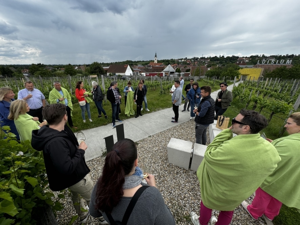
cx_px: 150
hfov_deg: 102.1
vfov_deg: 85.7
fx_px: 121
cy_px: 112
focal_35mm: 14
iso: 40
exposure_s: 1/664
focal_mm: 2.22
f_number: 2.2
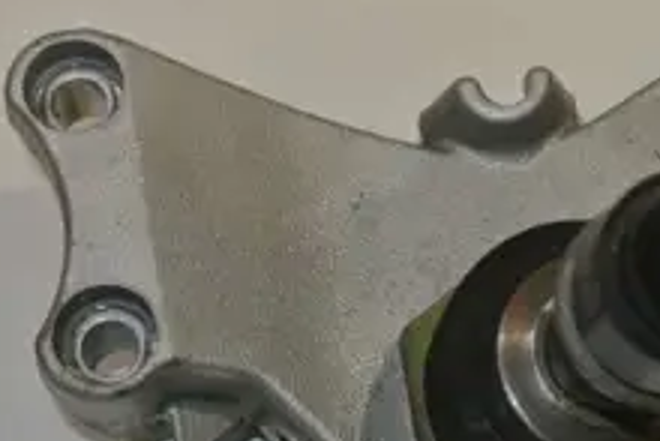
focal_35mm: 125
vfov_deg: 11.0
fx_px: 2293
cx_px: 555
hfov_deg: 16.2
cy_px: 282
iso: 200
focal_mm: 18.9
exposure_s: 1/60
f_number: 4.8
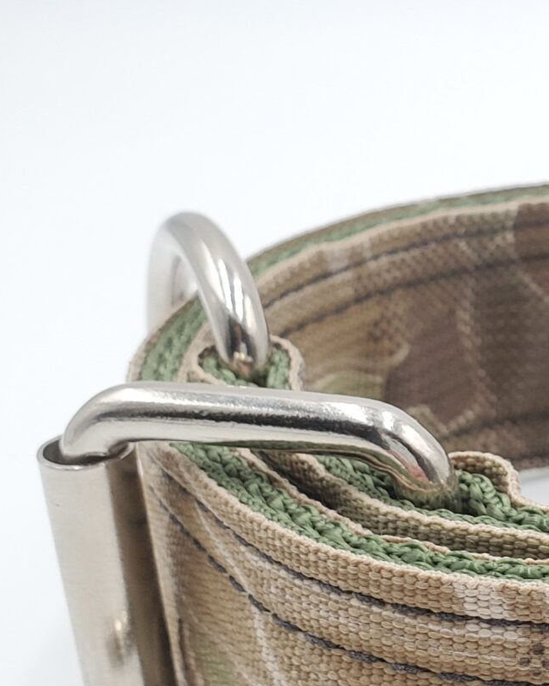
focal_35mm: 80
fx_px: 1624
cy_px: 385
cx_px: 684
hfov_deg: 18.1
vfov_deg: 23.8
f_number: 2.4
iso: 64
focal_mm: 4.3
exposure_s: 1/100
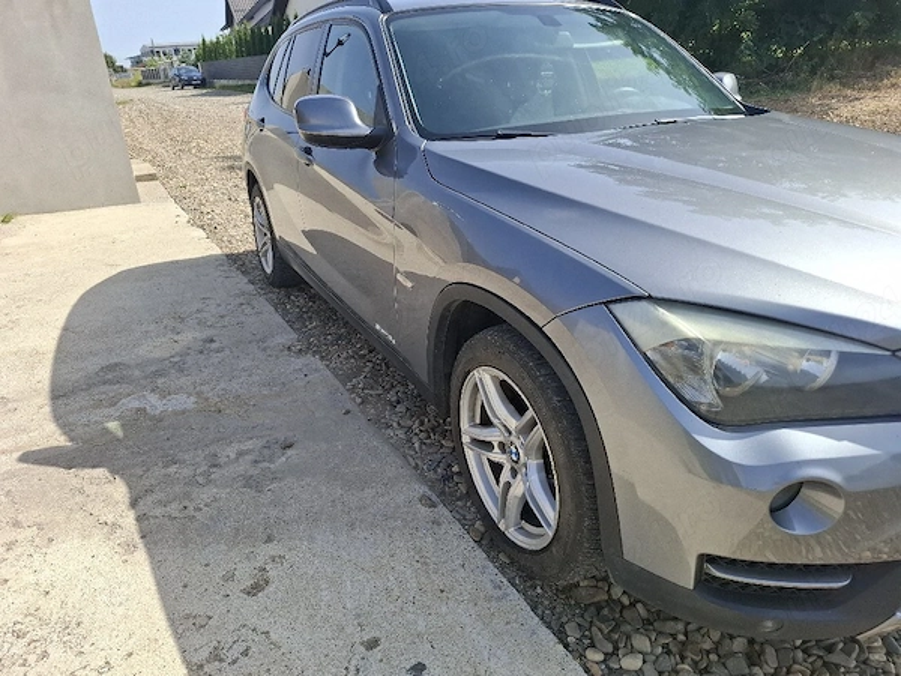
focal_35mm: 23
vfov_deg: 58.9
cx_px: 450
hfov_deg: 73.9
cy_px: 338
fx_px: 599
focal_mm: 5.54
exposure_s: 1/1667
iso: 50
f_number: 1.8
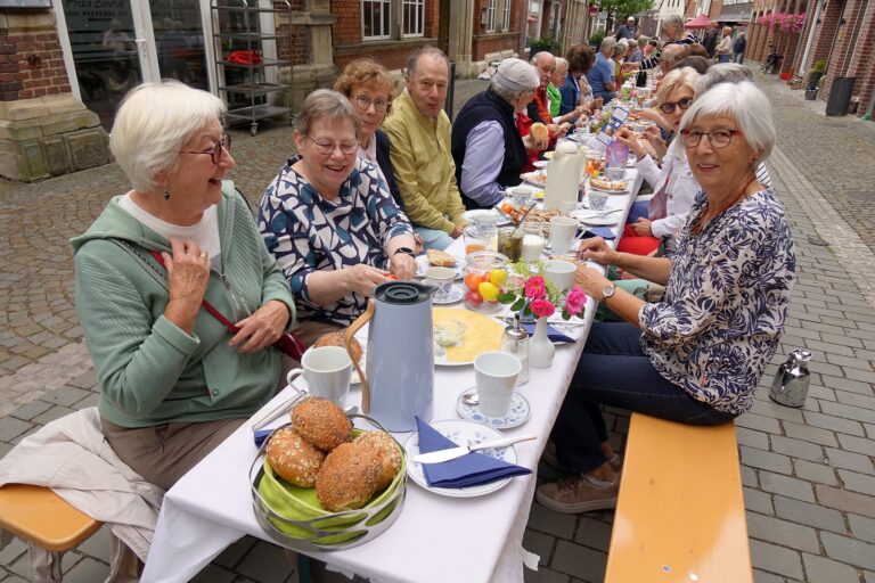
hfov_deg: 73.7
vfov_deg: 53.1
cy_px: 292
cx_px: 438
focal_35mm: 24
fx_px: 583
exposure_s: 1/500
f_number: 2.8
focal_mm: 8.8
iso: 100
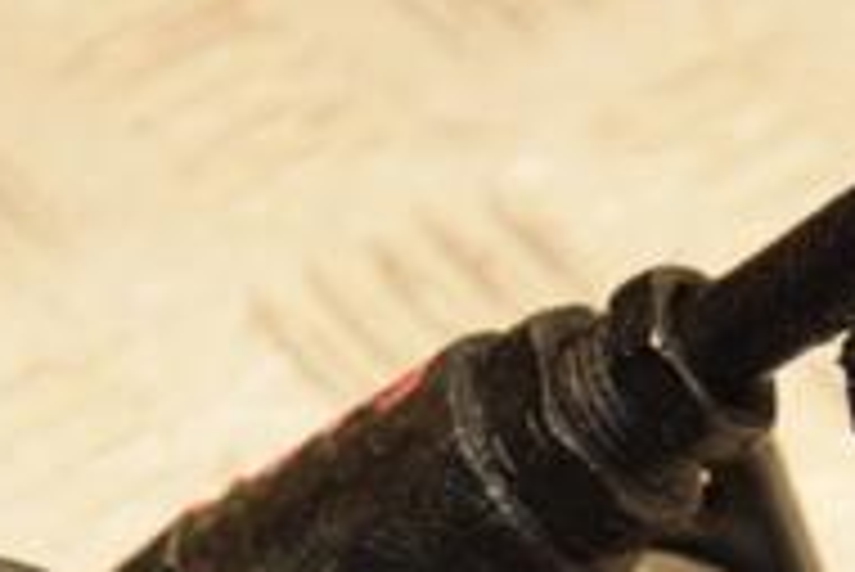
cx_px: 500
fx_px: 8451
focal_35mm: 356
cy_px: 824
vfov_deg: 3.9
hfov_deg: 5.8
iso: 800
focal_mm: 75
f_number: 5.3
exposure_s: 1/160
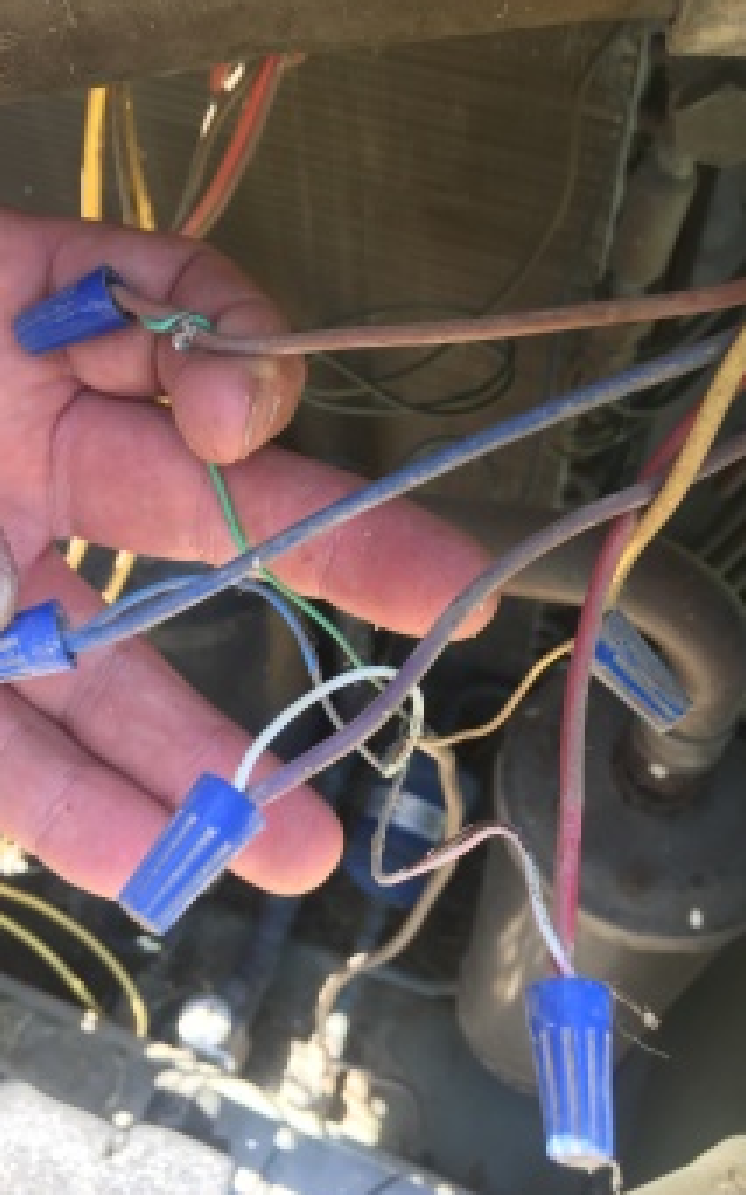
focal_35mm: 33
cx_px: 333
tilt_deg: -59.4
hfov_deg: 38.3
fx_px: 1074
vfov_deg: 58.2
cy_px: 592
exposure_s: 1/120
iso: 40
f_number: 2.2
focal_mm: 4.15
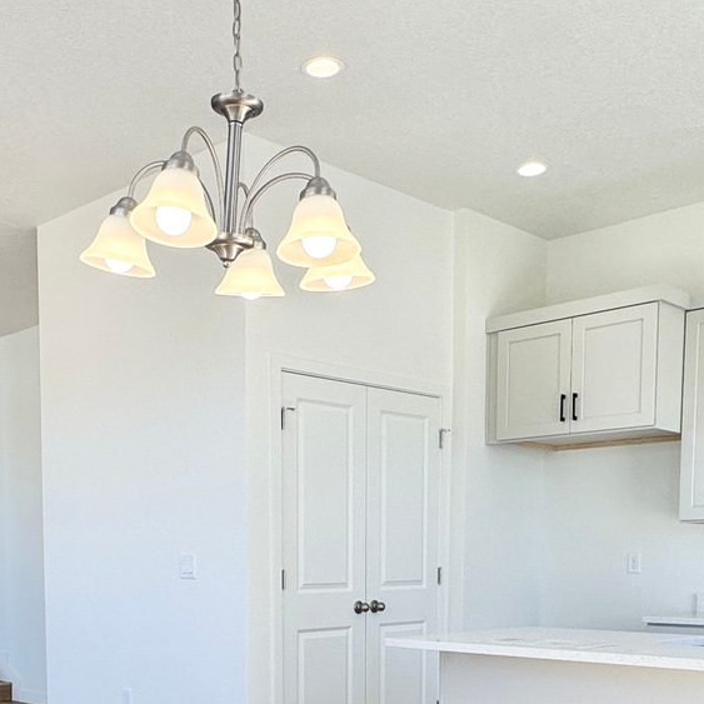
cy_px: 666
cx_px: 271
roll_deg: +0.5
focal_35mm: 45
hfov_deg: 37.4
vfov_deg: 34.8
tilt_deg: -5.4
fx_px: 1035
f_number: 2.2
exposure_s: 1/249
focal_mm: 2.22
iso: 40
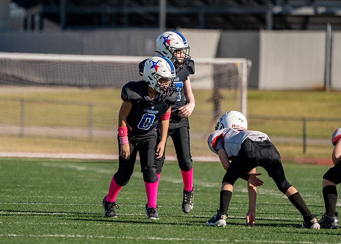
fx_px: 4988
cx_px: 148
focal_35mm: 515
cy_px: 96
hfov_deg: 3.9
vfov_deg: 2.8
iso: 320
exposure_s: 1/2000
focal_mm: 400
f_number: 5.6
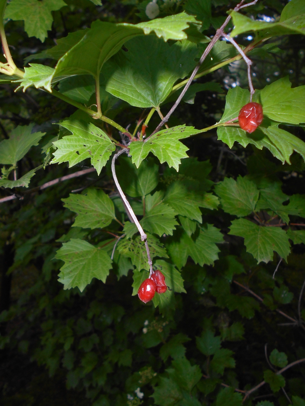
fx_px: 352
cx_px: 152
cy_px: 203
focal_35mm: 30
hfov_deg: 46.8
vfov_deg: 60.0
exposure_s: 1/30
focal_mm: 5.1
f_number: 8.5
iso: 200
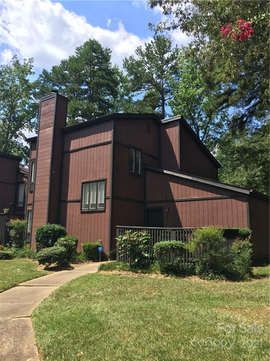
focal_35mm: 29
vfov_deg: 61.7
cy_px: 180
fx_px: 302
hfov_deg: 48.2
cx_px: 135
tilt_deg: +10.2
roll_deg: -1.3
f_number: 2.2
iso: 32
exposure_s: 1/1236
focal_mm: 4.15
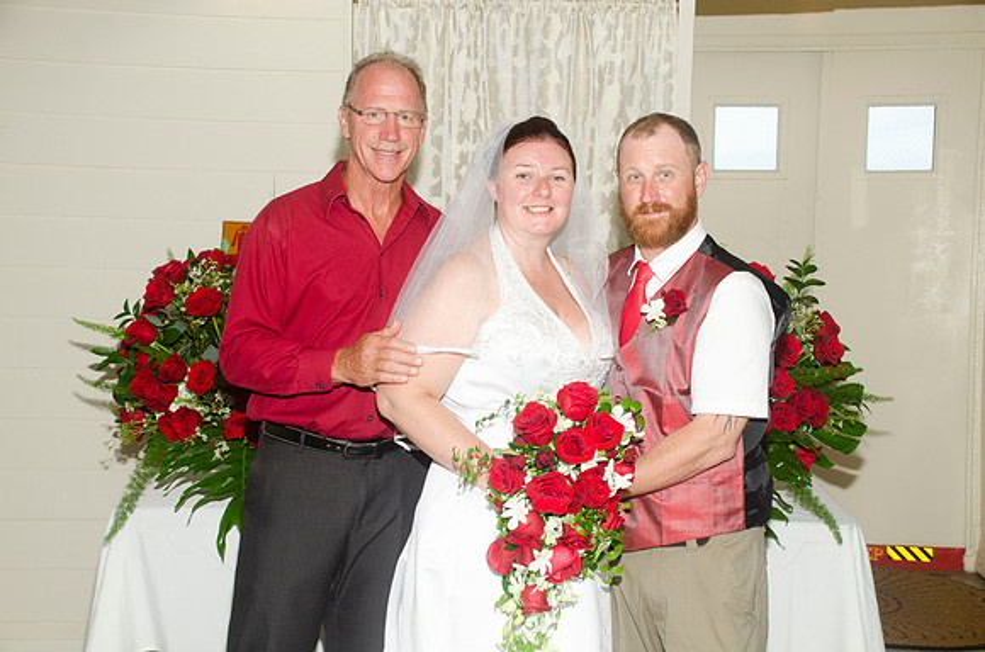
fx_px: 1310
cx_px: 492
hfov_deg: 41.2
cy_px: 326
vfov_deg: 27.9
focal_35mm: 48
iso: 400
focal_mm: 32
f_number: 6.3
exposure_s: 1/250
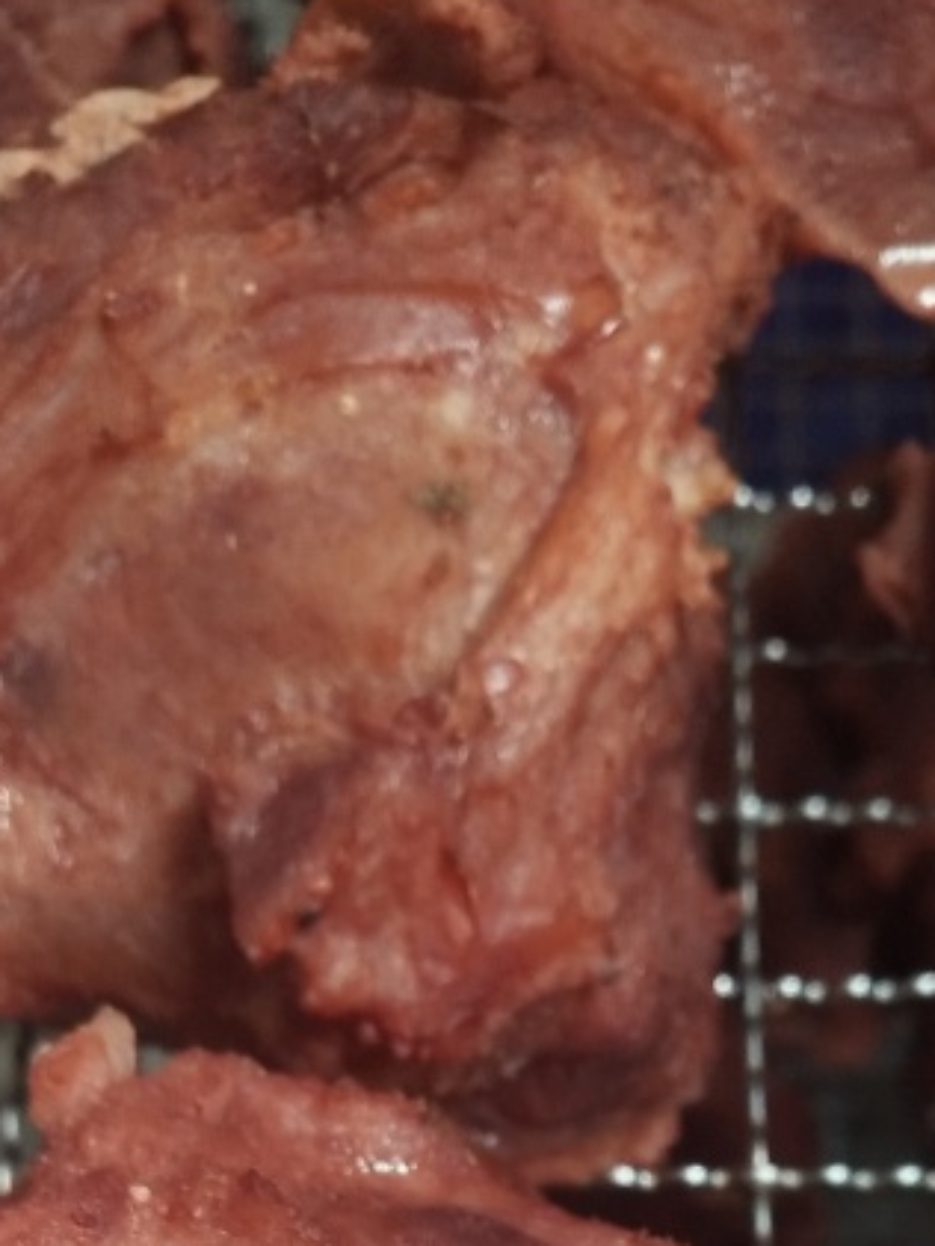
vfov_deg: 23.2
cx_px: 577
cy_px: 1543
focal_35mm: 76
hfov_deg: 19.4
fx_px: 2736
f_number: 1.8
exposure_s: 1/50
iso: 462
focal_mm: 3.95
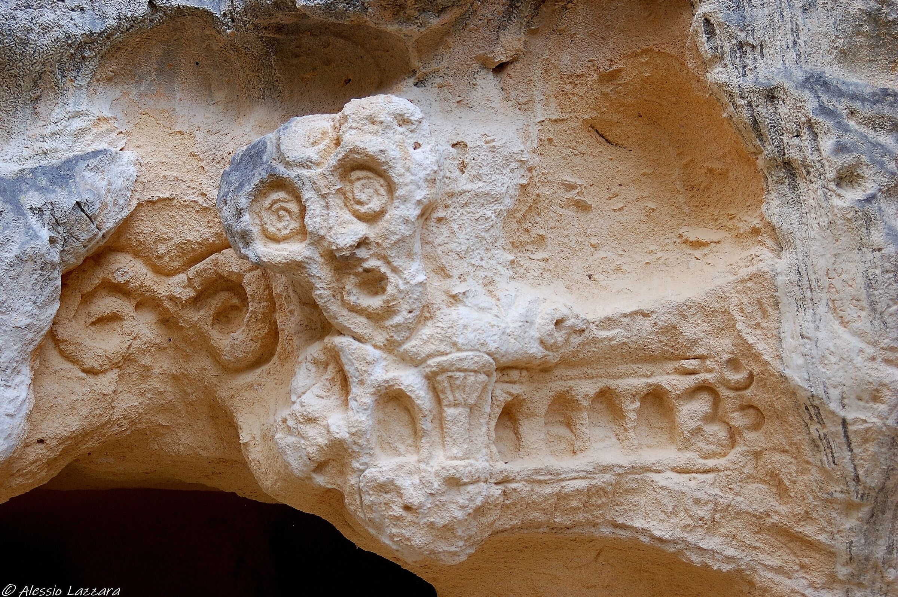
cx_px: 449
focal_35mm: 46
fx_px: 1159
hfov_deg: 42.4
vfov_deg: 28.9
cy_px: 298
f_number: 4
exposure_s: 1/25
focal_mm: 31
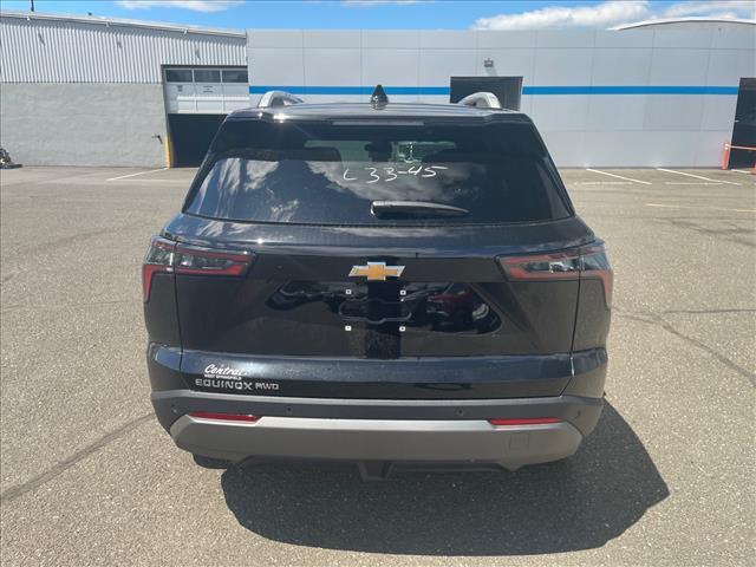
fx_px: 568
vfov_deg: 53.1
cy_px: 284
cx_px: 378
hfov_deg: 67.3
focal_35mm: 26
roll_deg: -2.6
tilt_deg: -14.5
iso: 32
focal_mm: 4.2
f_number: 1.6
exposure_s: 1/855
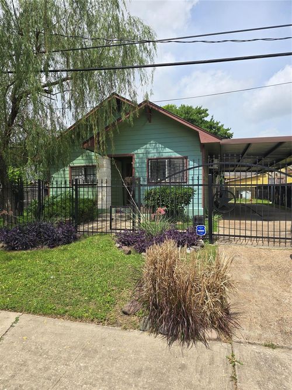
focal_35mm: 23
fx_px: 259
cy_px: 195
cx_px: 146
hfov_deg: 58.9
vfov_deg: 73.9
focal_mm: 6.3
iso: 12
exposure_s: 1/825
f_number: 1.7
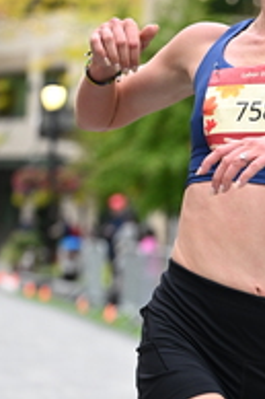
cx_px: 338
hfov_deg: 6.8
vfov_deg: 10.3
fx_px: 2201
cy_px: 286
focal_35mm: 199
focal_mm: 70
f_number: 2.8
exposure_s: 1/1000
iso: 1600
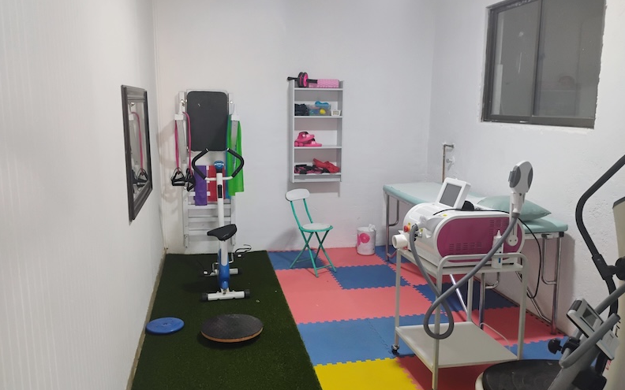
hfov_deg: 62.9
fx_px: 511
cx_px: 311
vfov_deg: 41.8
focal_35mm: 30
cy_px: 190
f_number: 1.8
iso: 1419
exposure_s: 1/50
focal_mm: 4.26
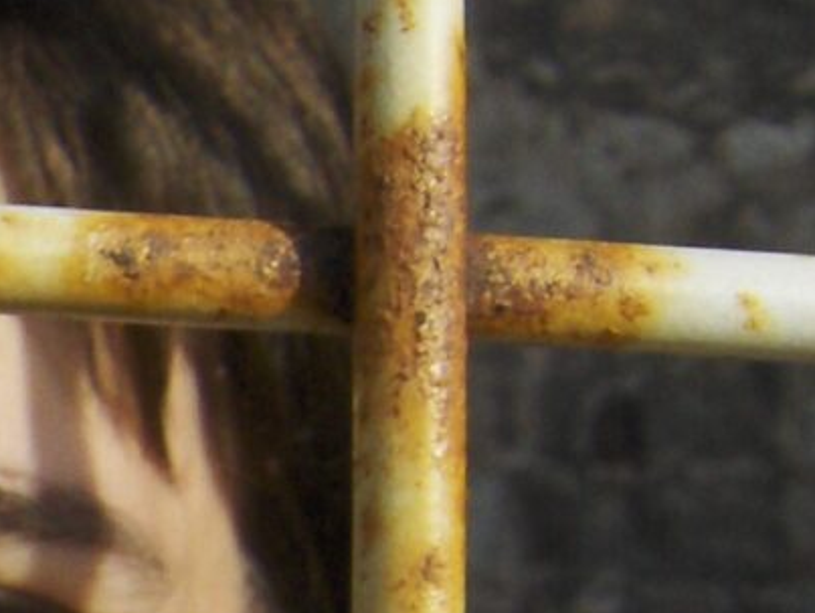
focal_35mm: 178
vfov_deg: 8.2
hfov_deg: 10.1
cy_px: 877
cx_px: -944
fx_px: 4195
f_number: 5.5
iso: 100
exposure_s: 1/901
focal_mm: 7.5
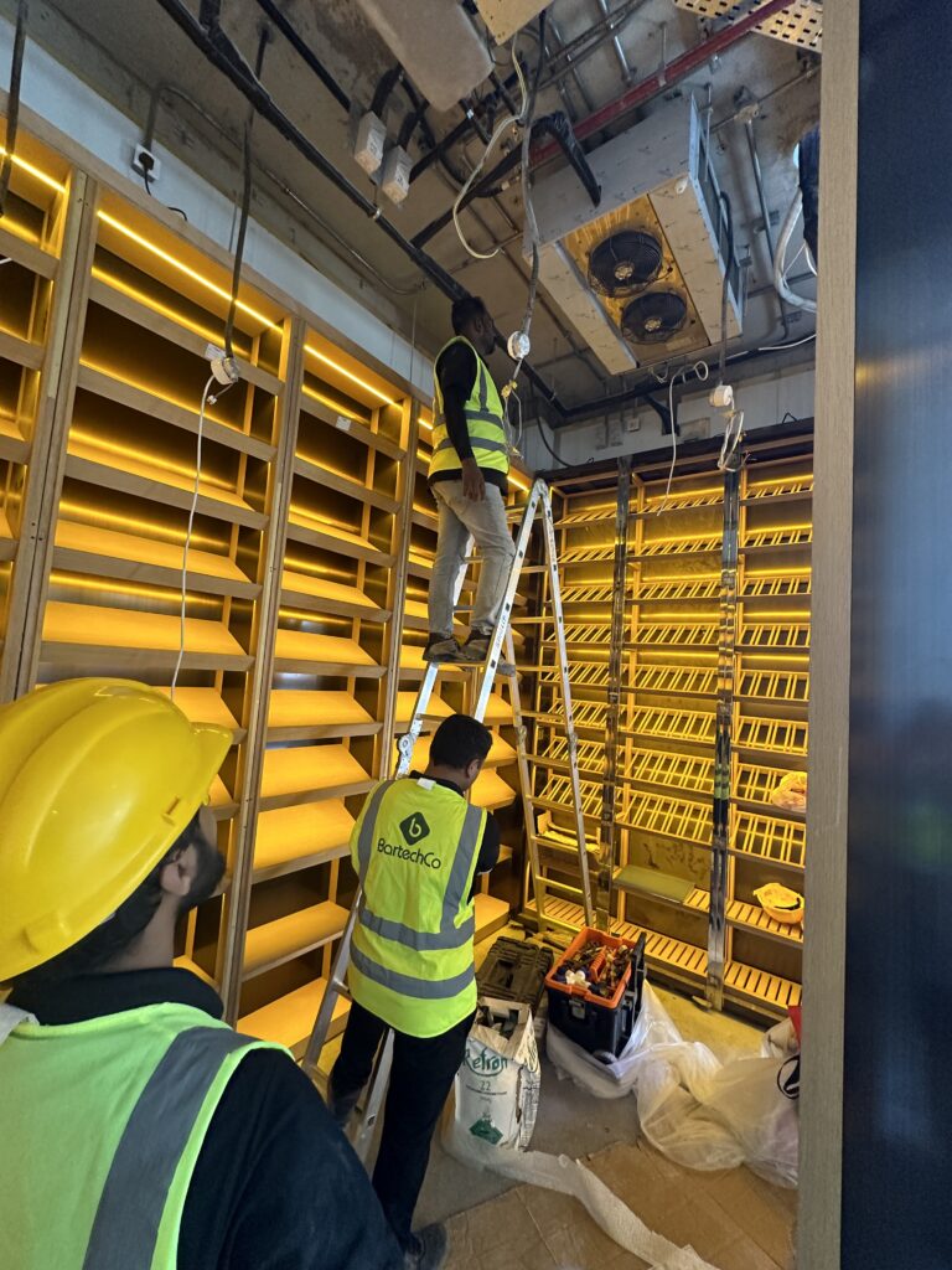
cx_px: 476
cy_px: 635
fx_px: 513
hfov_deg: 85.7
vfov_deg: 102.1
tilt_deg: +4.6
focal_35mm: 14
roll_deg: -4.8
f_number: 2.2
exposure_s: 1/51
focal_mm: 2.22
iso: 320
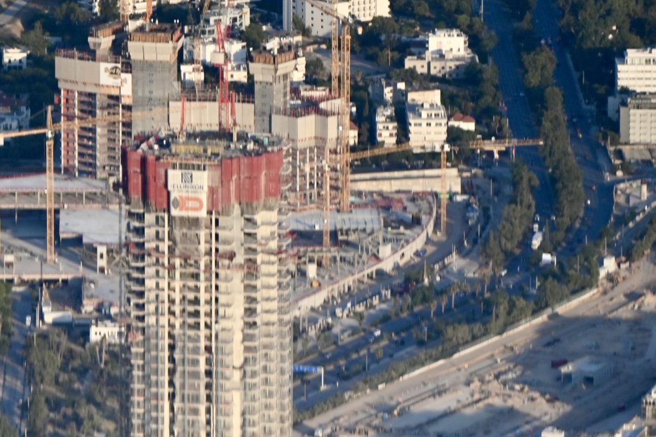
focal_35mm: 439
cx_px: 222
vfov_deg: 3.1
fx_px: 7995
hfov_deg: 4.7
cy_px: 432
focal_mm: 200
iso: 400
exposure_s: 1/8000
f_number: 2.8
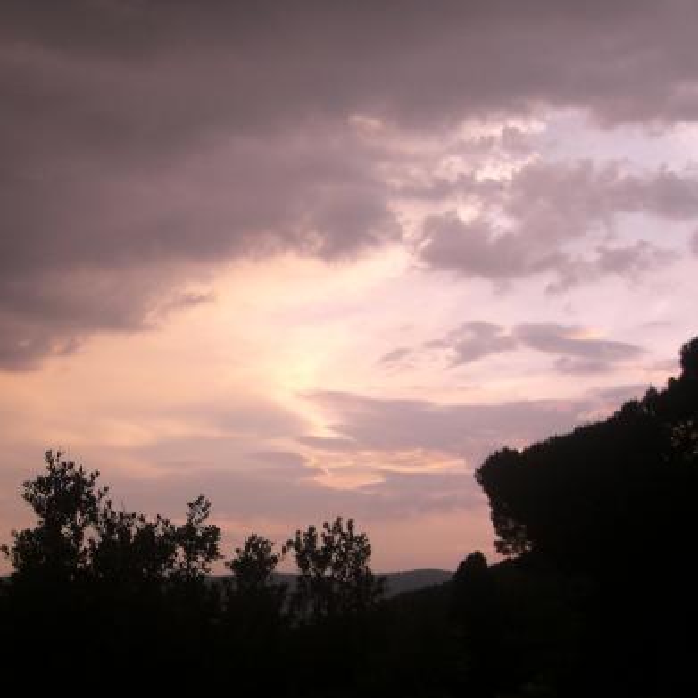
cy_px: 411
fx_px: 1255
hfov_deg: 30.3
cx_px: 129
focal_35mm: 55
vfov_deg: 31.0
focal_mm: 7.9
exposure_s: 1/200
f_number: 4
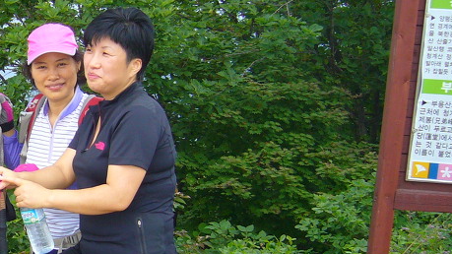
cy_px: 125
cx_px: -47
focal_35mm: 85
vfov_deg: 14.2
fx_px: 1019
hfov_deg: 23.5
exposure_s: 1/200
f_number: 2.8
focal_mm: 5.8
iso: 80
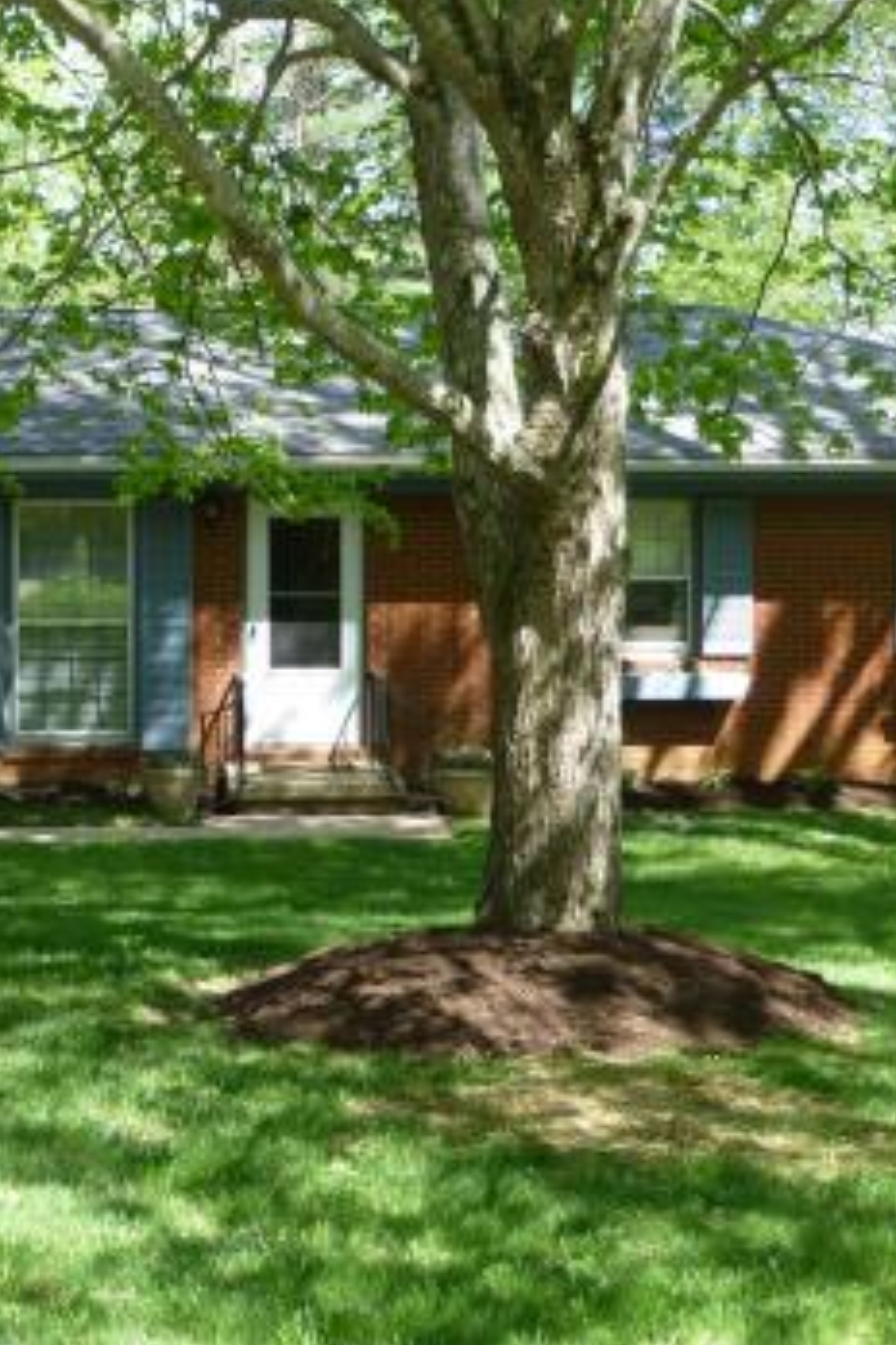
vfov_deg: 33.8
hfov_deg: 22.9
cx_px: 274
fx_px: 2202
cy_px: 522
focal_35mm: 59
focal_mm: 6.1
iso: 100
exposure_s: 1/160
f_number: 3.7
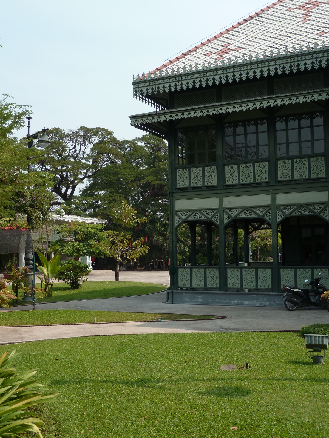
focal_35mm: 42
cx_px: 164
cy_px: 219
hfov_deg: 34.3
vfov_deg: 44.8
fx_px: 532
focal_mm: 6.9
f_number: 3.7
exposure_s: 1/500
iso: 80
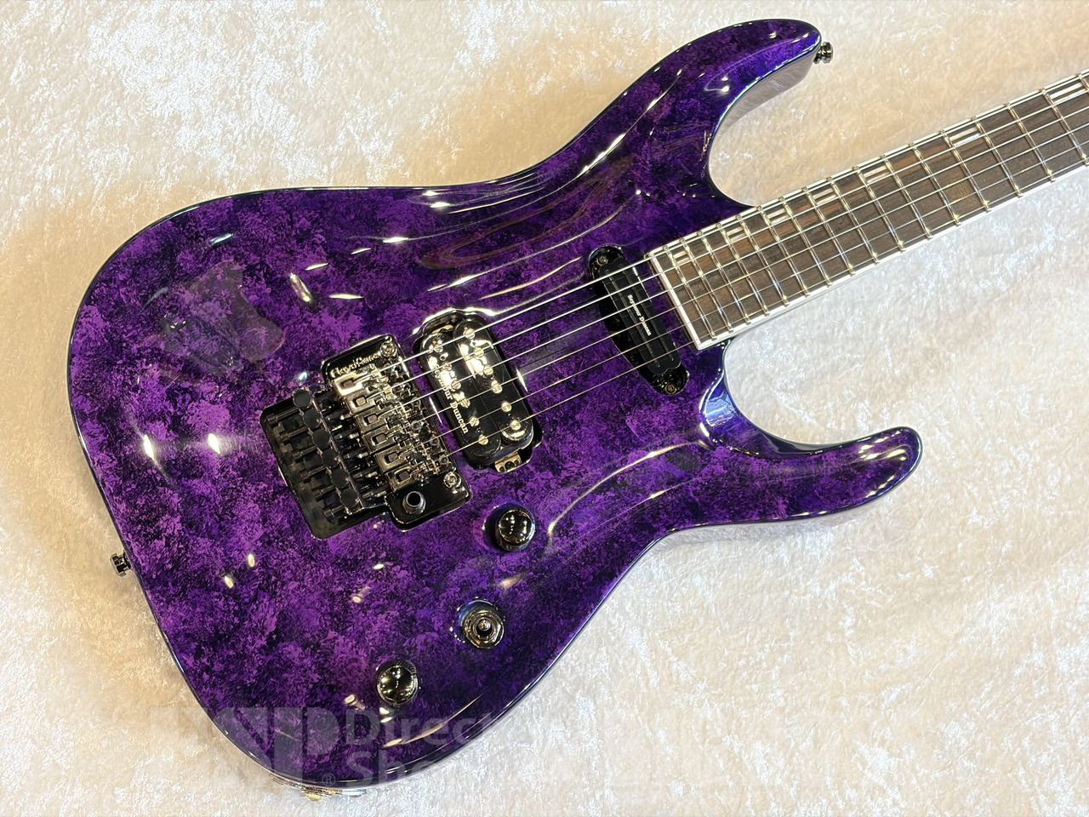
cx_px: 544
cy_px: 408
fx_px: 1636
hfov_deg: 36.8
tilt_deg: -71.0
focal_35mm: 52
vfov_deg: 28.0
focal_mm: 5.96
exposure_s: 1/40
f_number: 1.6
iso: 250
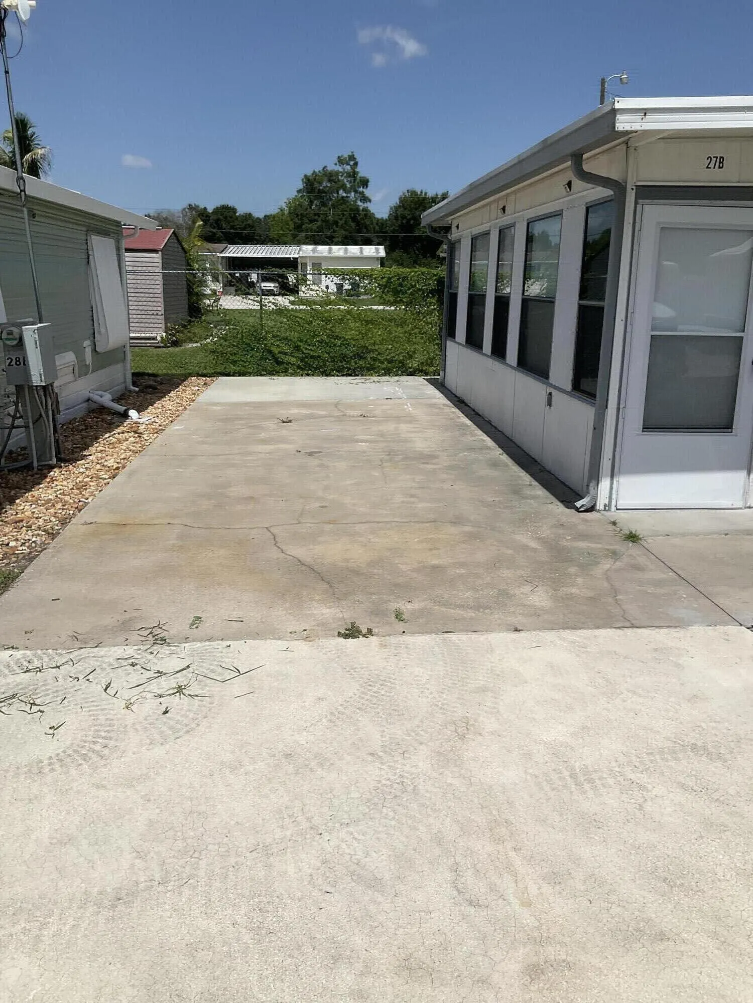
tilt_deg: -15.8
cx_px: 376
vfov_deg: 61.7
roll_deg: +2.0
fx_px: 841
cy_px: 502
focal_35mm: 29
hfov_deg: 48.2
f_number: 1.8
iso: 16
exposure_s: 1/5814
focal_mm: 3
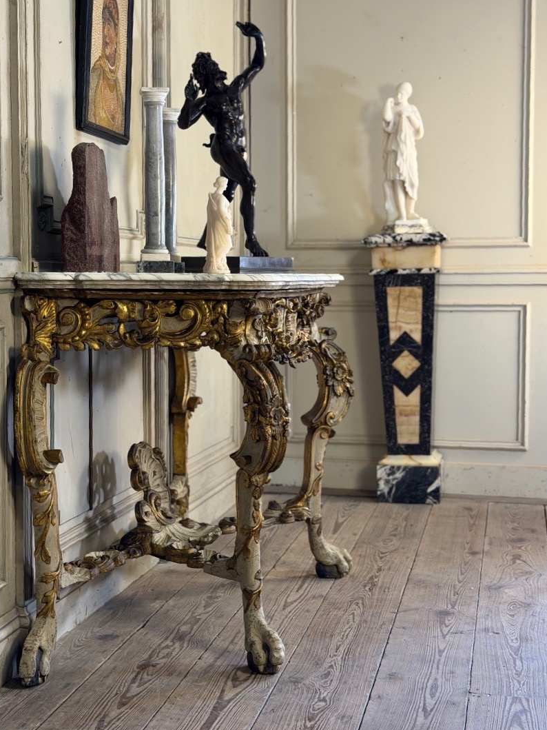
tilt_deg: -4.0
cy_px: 339
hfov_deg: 28.0
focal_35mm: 52
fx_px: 1096
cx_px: 269
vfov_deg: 36.8
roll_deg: -1.5
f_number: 1.78
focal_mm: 6.76
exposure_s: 1/50
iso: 125
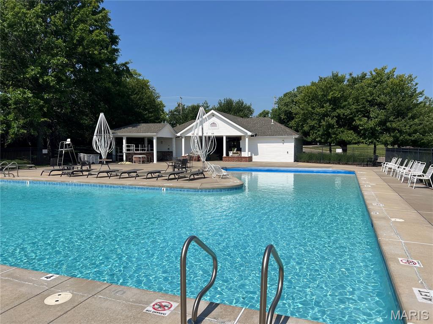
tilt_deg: -2.8
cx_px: 216
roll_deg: +0.5
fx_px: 325
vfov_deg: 53.1
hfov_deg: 67.3
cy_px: 162
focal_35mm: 26
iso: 50
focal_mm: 5.7
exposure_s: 1/8000
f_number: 1.5
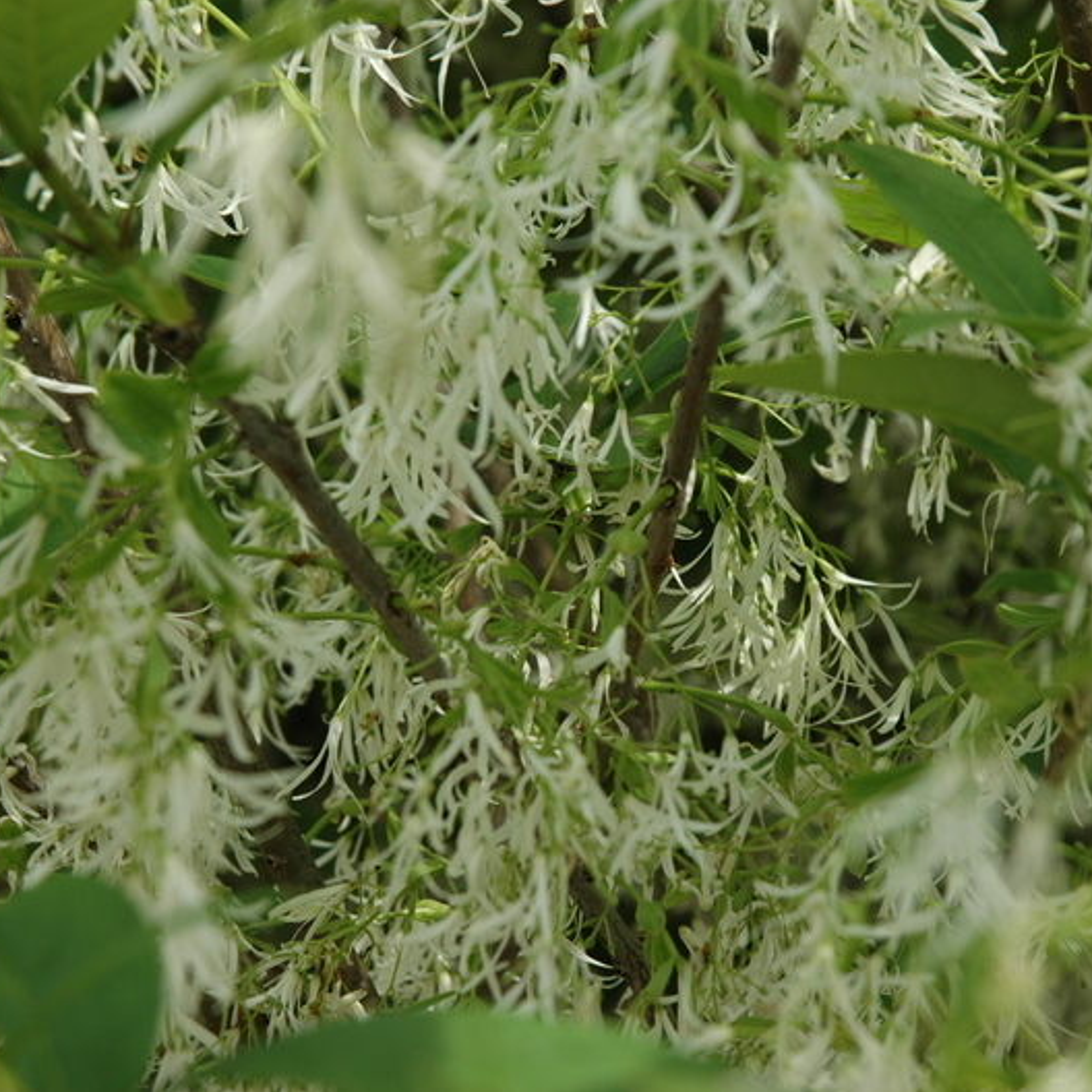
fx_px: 4818
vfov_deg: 12.9
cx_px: 635
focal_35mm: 135
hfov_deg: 12.9
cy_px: 546
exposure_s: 1/250
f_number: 8
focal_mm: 70
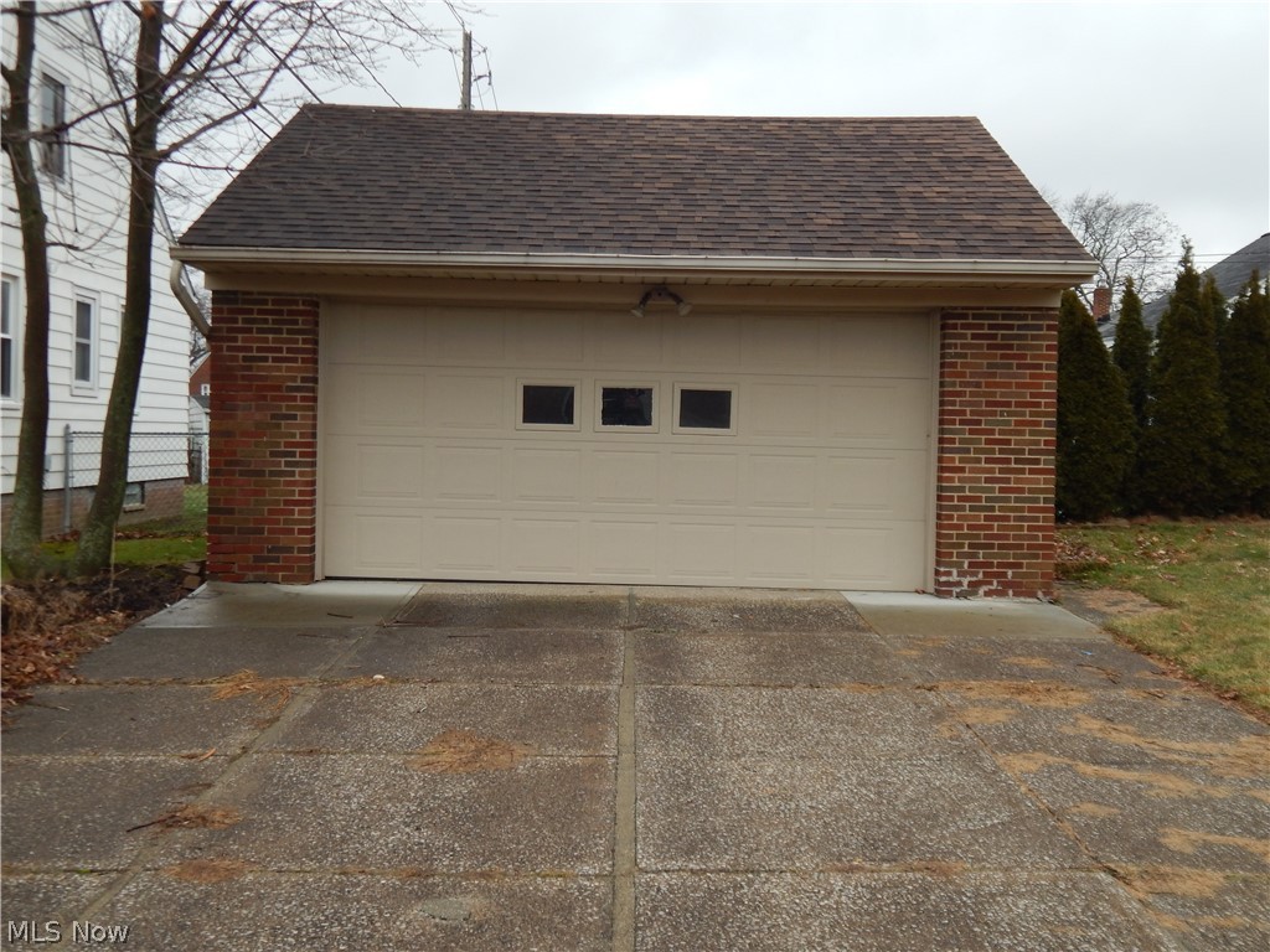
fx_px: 1394
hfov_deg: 49.0
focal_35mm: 38
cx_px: 635
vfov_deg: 37.7
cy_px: 476
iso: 125
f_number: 3.4
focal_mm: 6.8
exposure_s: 1/200
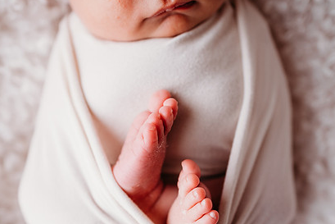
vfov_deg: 38.3
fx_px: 316
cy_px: 155
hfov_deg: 55.7
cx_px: 155
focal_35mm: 34
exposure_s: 1/160
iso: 100
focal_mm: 24
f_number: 2.2
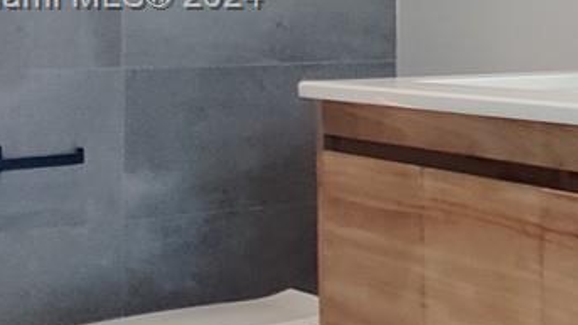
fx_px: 1012
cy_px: -2
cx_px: 1072
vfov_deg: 17.8
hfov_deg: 20.6
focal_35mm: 66
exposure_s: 1/50
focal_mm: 2.25
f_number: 2.2
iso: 200
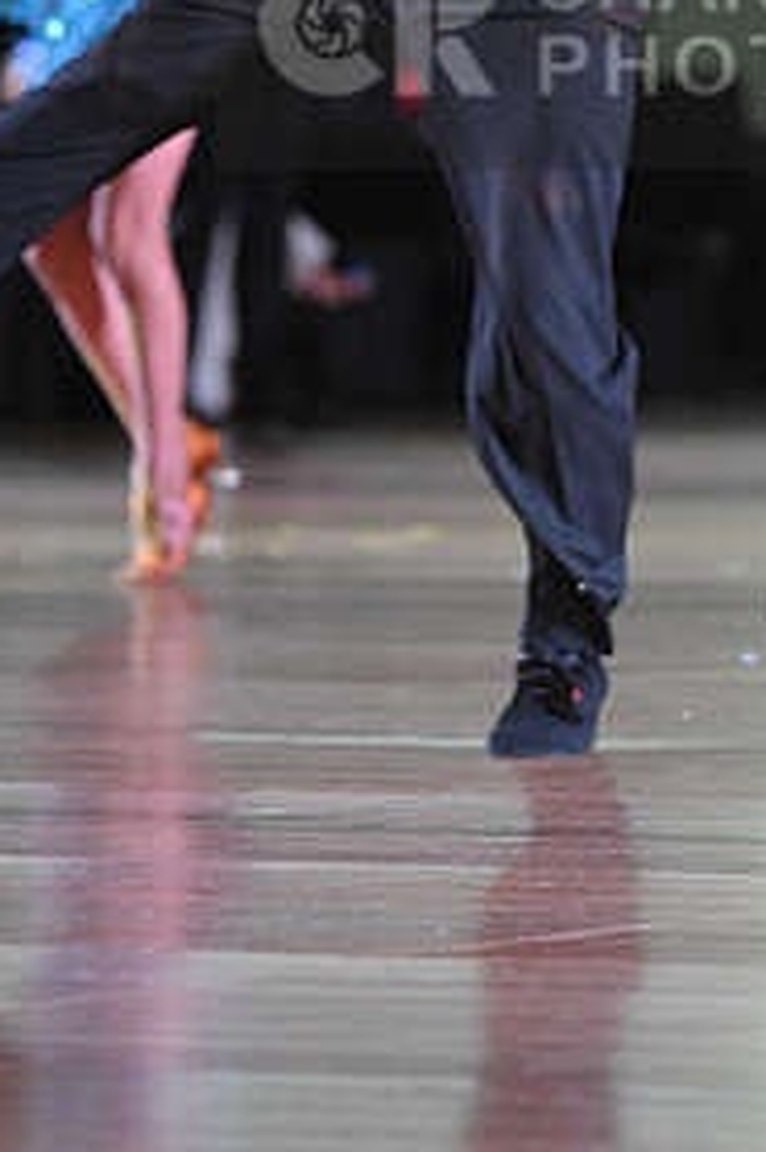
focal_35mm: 386
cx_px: 789
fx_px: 12334
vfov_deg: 5.3
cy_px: 33
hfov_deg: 3.6
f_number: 5
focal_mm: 185
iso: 5000
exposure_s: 1/400
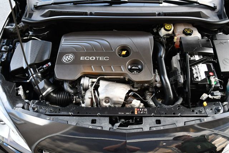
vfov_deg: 36.9
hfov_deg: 53.1
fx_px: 229
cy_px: 76
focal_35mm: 36
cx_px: 114
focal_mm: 18
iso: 450
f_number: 3.5
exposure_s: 1/250
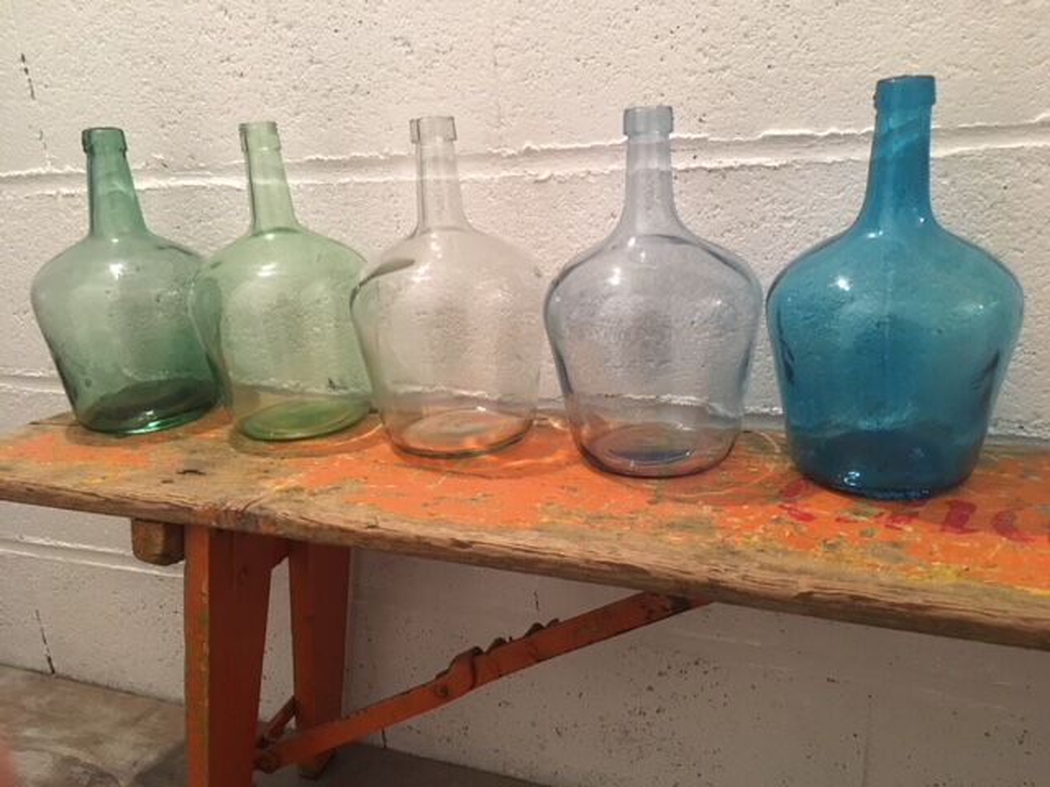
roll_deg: +4.3
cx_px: 525
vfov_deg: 48.2
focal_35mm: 29
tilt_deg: -19.6
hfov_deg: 61.7
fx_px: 880
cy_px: 394
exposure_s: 1/25
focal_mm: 4.15
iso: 200
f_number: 2.2
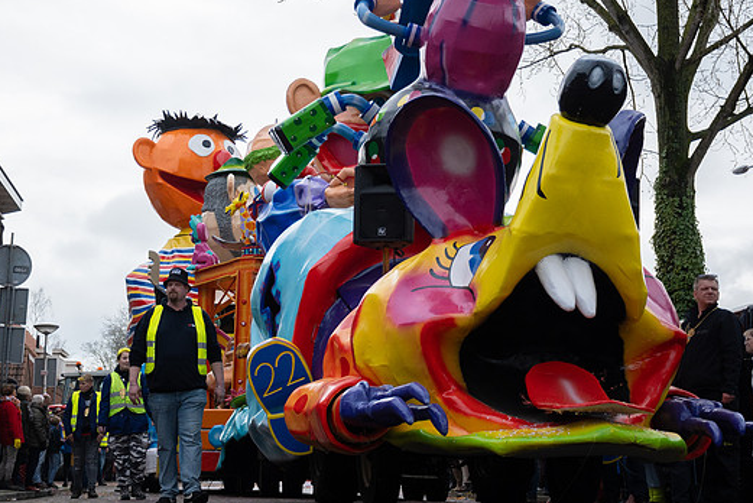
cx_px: 302
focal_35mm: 59
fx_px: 1235
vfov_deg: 23.0
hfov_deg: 33.8
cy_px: 257
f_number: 4
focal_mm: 30
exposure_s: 1/3200
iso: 400
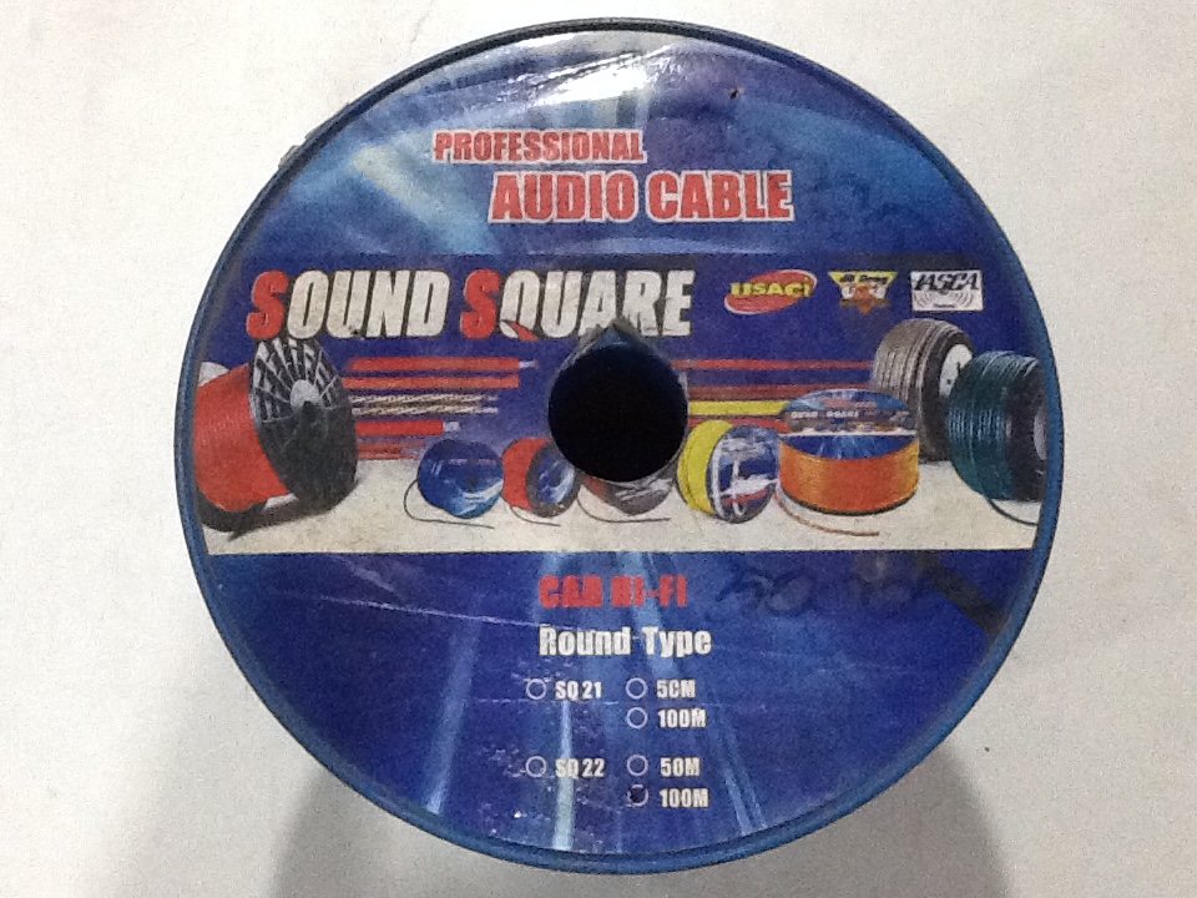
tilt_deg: -75.4
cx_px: 598
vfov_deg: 32.9
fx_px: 1521
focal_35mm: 44
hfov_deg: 42.9
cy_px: 449
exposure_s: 1/33
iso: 320
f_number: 2.4
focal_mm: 2.03
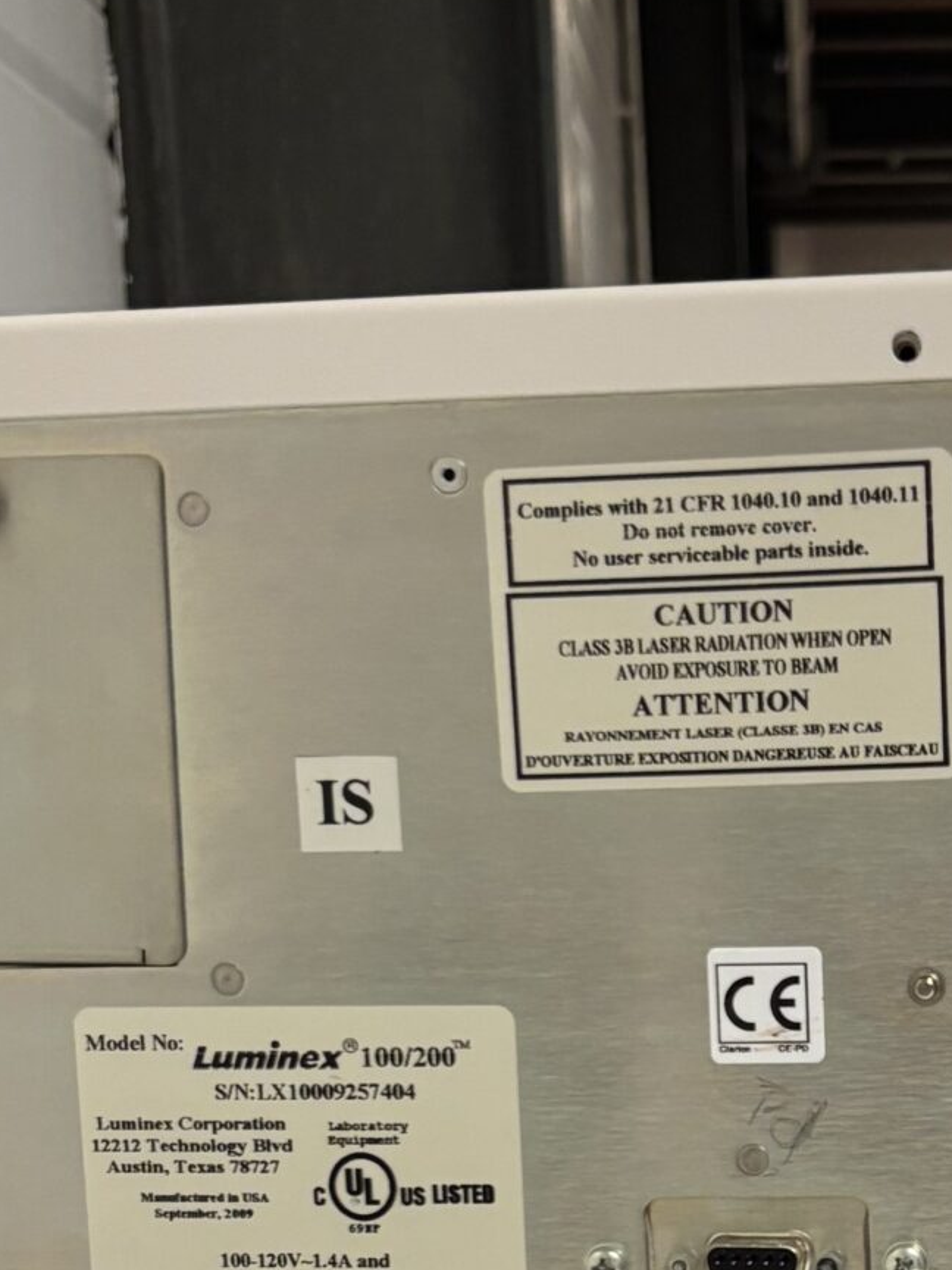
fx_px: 2824
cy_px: 1249
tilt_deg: -11.4
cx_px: 911
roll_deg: +0.6
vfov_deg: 24.3
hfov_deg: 18.7
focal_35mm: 77
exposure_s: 1/50
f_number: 1.6
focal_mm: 5.96
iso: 160
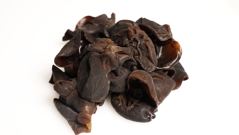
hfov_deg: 28.6
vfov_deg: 16.3
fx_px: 469
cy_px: 63
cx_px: 120
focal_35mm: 74
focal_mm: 70
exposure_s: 1/500
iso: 1250
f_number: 11
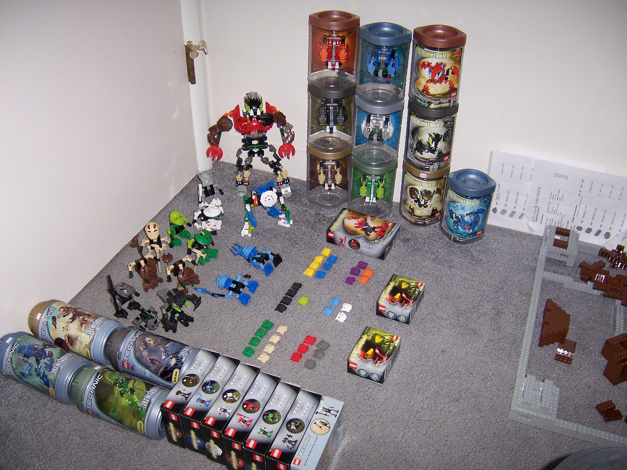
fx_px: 652
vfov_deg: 39.7
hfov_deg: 51.4
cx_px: 314
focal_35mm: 36
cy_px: 235
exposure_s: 1/60
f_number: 2.8
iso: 125
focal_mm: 6.2
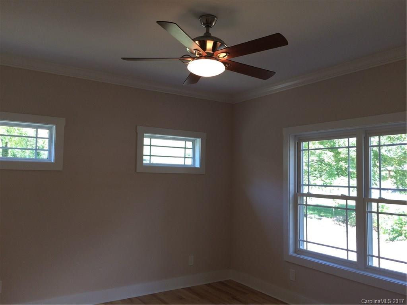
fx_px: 341
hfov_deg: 61.7
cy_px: 152
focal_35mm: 29
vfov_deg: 48.2
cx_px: 204
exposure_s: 1/60
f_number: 2.2
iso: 50
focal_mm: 4.15
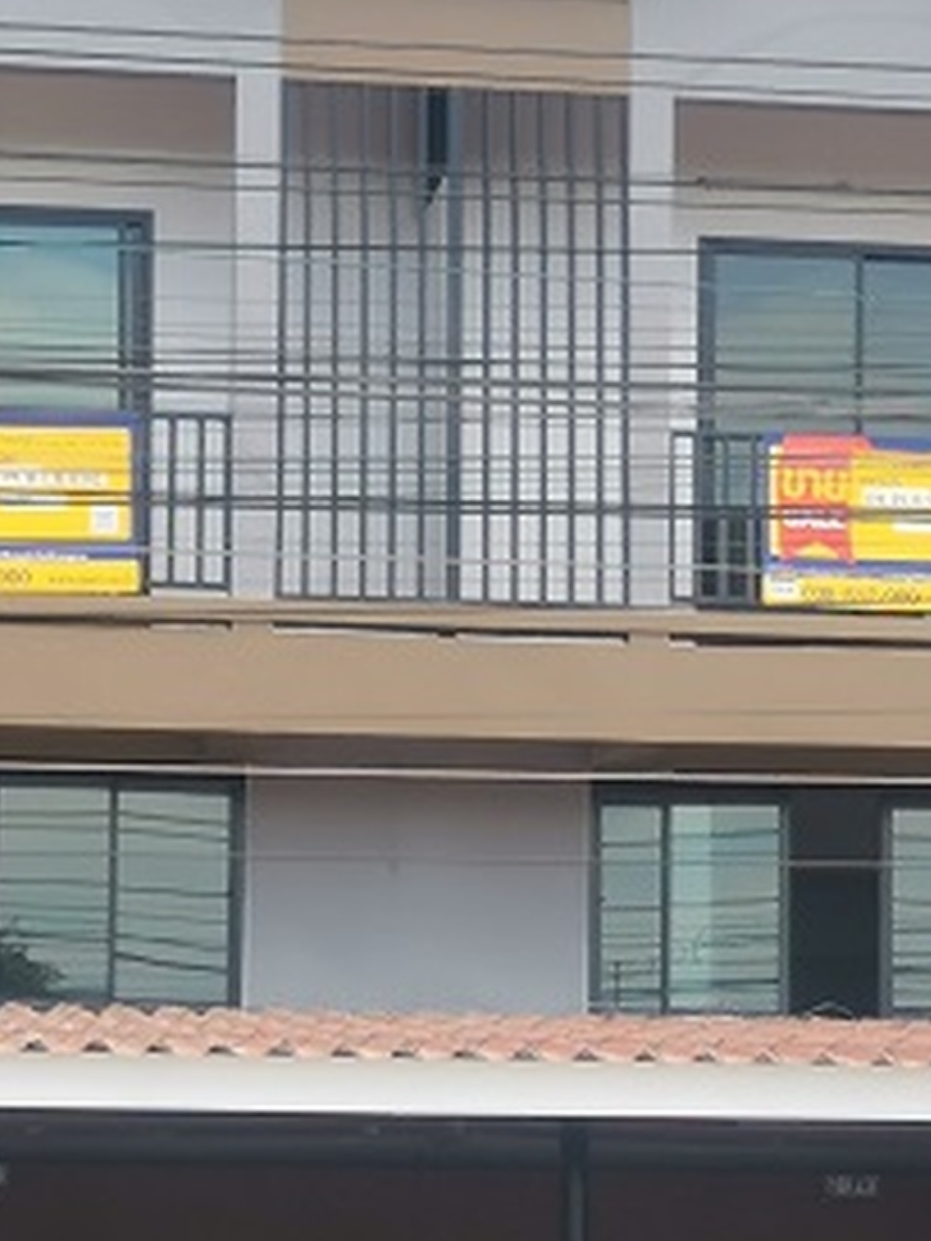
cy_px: 751
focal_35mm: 188
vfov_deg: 10.5
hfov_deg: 7.9
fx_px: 6740
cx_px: 847
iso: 50
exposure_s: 1/774
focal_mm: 5.58
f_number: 1.8
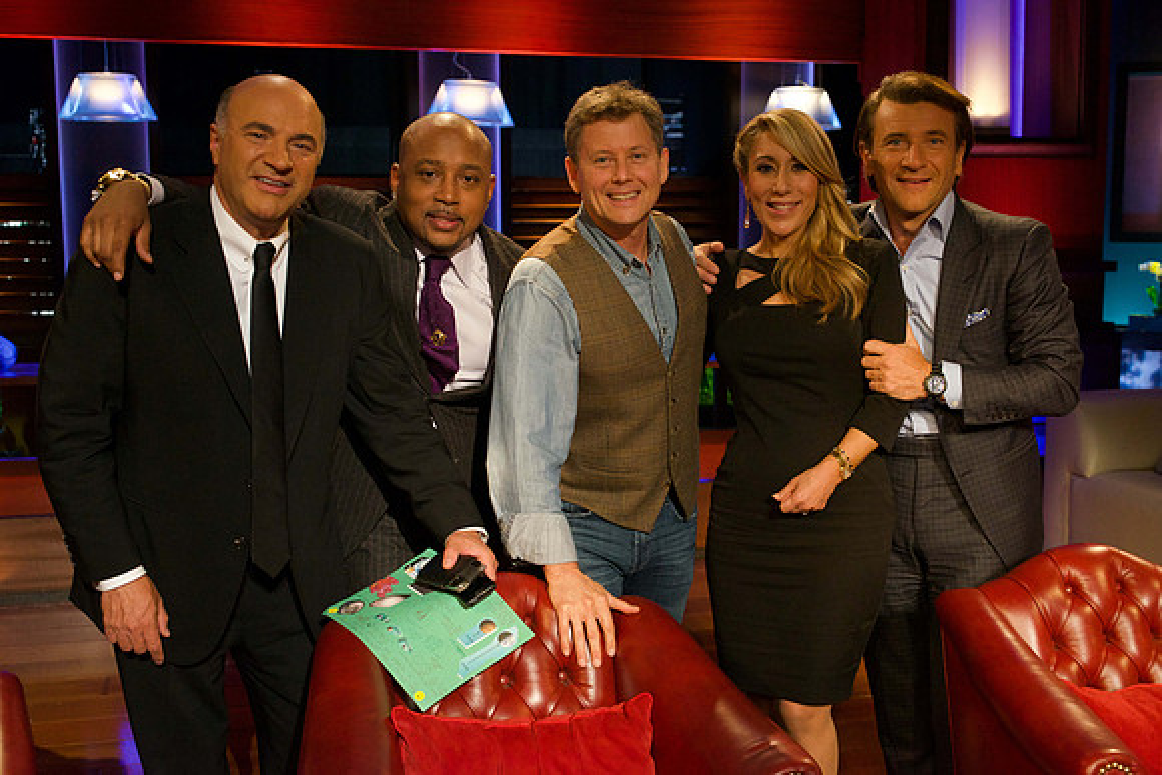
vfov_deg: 31.9
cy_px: 388
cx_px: 581
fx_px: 1356
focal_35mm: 42
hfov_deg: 46.4
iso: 6400
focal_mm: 42
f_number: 4
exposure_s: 1/125
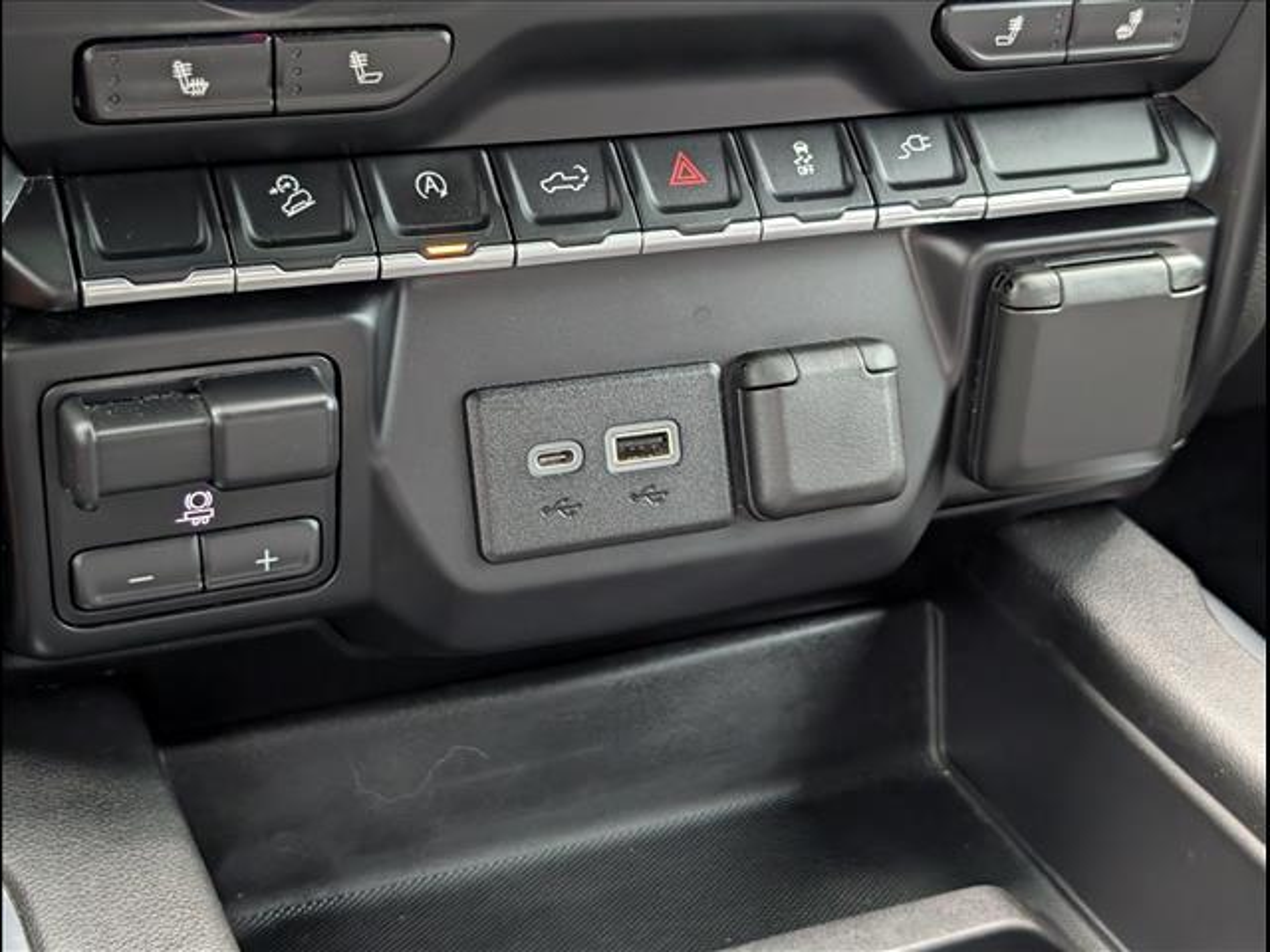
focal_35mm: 49
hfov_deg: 38.9
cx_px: 635
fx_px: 1798
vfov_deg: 29.7
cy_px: 476
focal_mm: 6.9
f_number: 1.68
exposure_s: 1/62.9
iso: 564
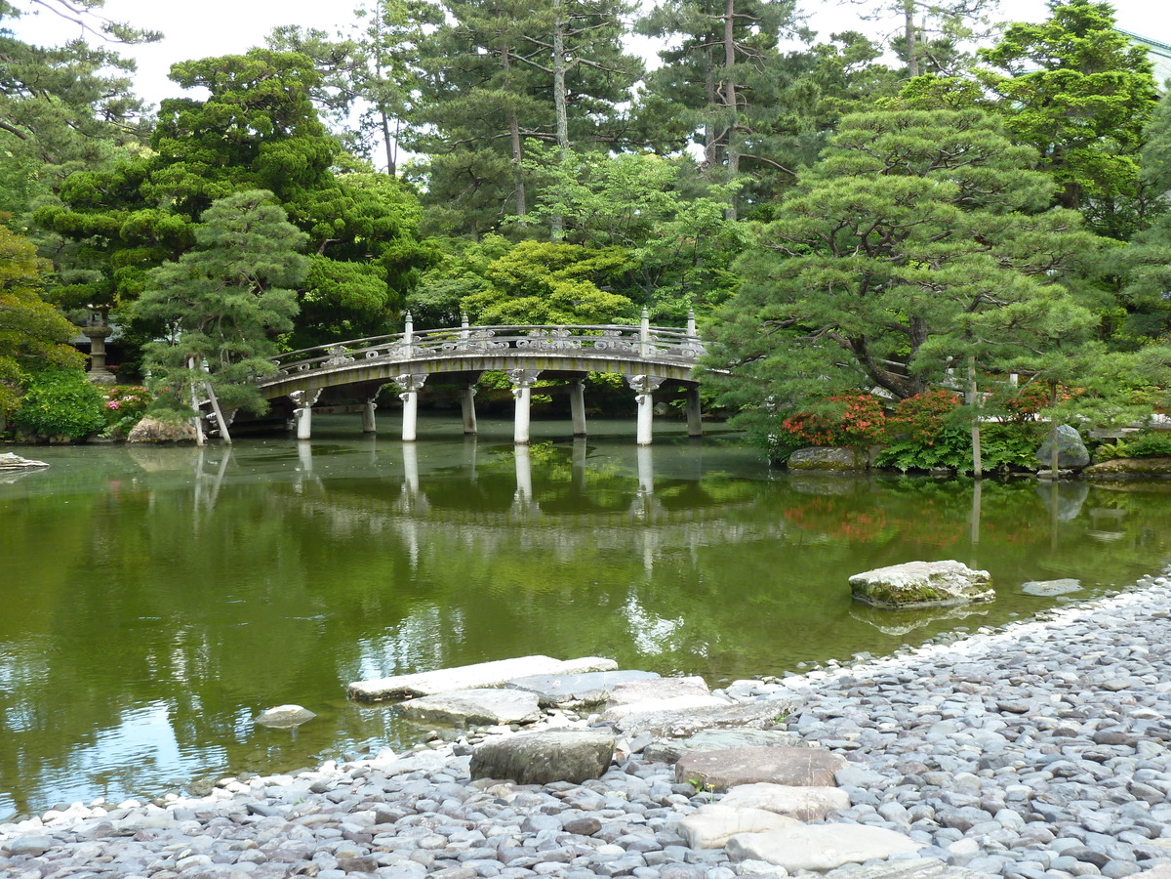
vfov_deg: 30.3
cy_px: 440
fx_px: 1624
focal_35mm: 48
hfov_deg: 39.7
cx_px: 586
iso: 80
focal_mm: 7.9
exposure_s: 1/80
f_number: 3.8
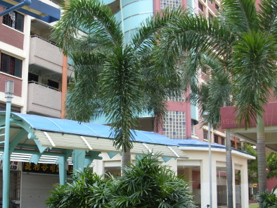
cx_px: 110
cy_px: 123
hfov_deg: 36.1
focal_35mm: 53
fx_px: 424
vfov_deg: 27.4
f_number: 2.8
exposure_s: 1/135
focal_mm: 6.3
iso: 50
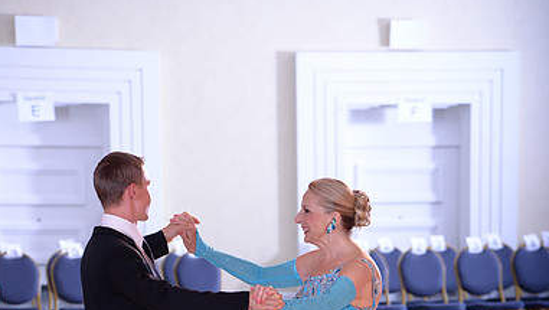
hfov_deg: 12.3
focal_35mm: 175
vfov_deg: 6.9
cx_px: 274
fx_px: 2549
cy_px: 365
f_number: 4.5
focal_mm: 110
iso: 1250
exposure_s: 1/250
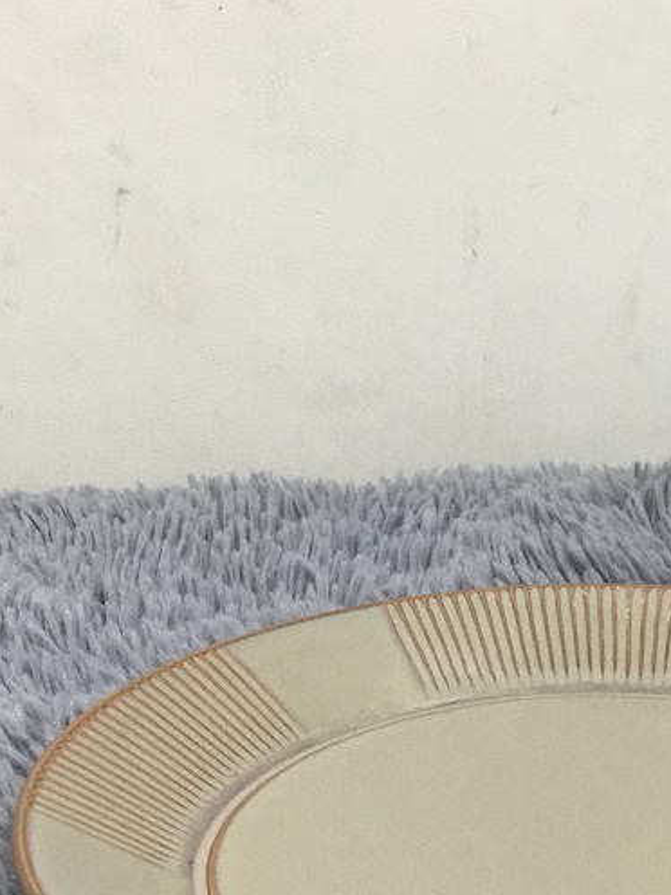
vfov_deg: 25.7
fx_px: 1938
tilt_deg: -21.0
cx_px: 651
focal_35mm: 75
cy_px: 650
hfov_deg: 19.2
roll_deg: +0.7
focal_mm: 3.3
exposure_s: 1/33
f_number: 2.4
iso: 100
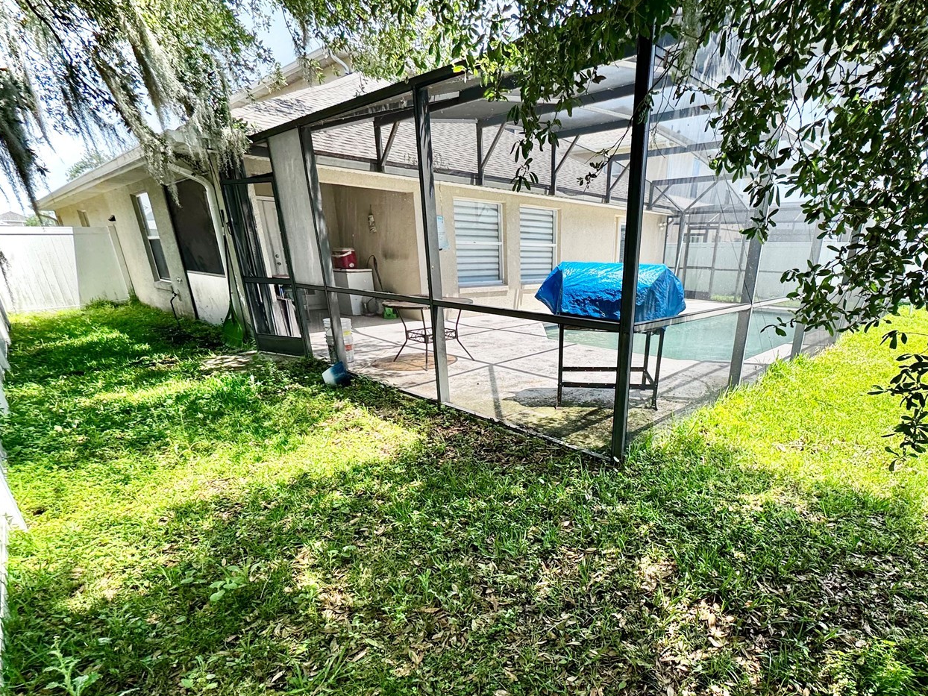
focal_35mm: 18
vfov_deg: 70.2
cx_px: 554
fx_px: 483
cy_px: 442
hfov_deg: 86.7
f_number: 2.2
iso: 40
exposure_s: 1/418
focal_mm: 2.22
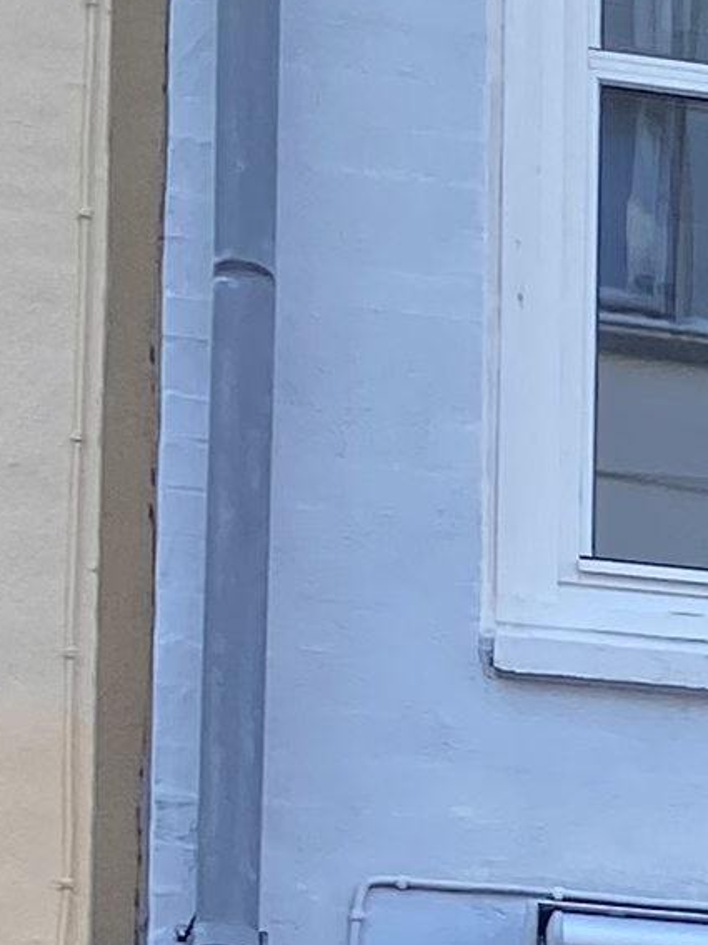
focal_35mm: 185
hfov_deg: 6.9
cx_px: 2361
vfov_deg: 9.6
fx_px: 5047
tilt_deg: +3.3
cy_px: 2165
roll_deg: +0.2
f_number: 1.8
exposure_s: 1/339
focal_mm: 4.25
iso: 32
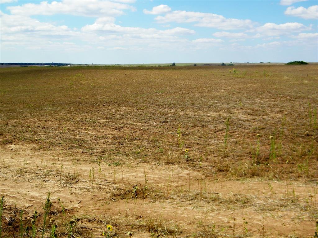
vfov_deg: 22.6
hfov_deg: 29.8
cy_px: 119
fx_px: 597
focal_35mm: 65
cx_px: 159
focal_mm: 11.6
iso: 80
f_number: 8.4
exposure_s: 1/200
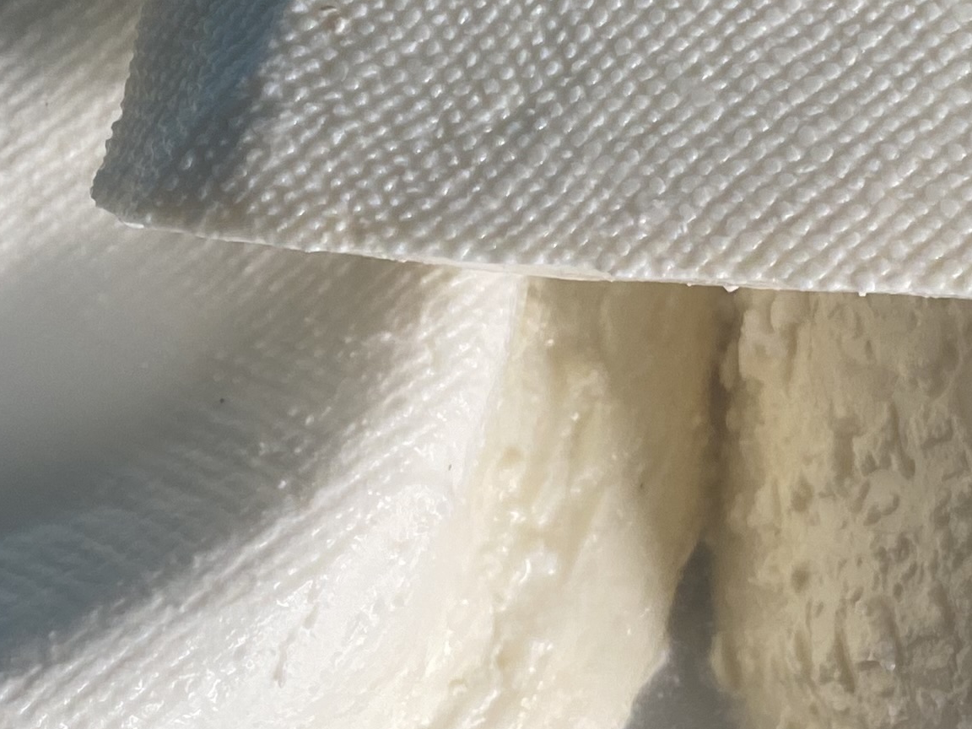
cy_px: 154
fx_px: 2555
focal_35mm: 91
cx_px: 719
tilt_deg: -65.7
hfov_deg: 21.4
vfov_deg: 16.1
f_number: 1.8
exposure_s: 1/121
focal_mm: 4.25
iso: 125
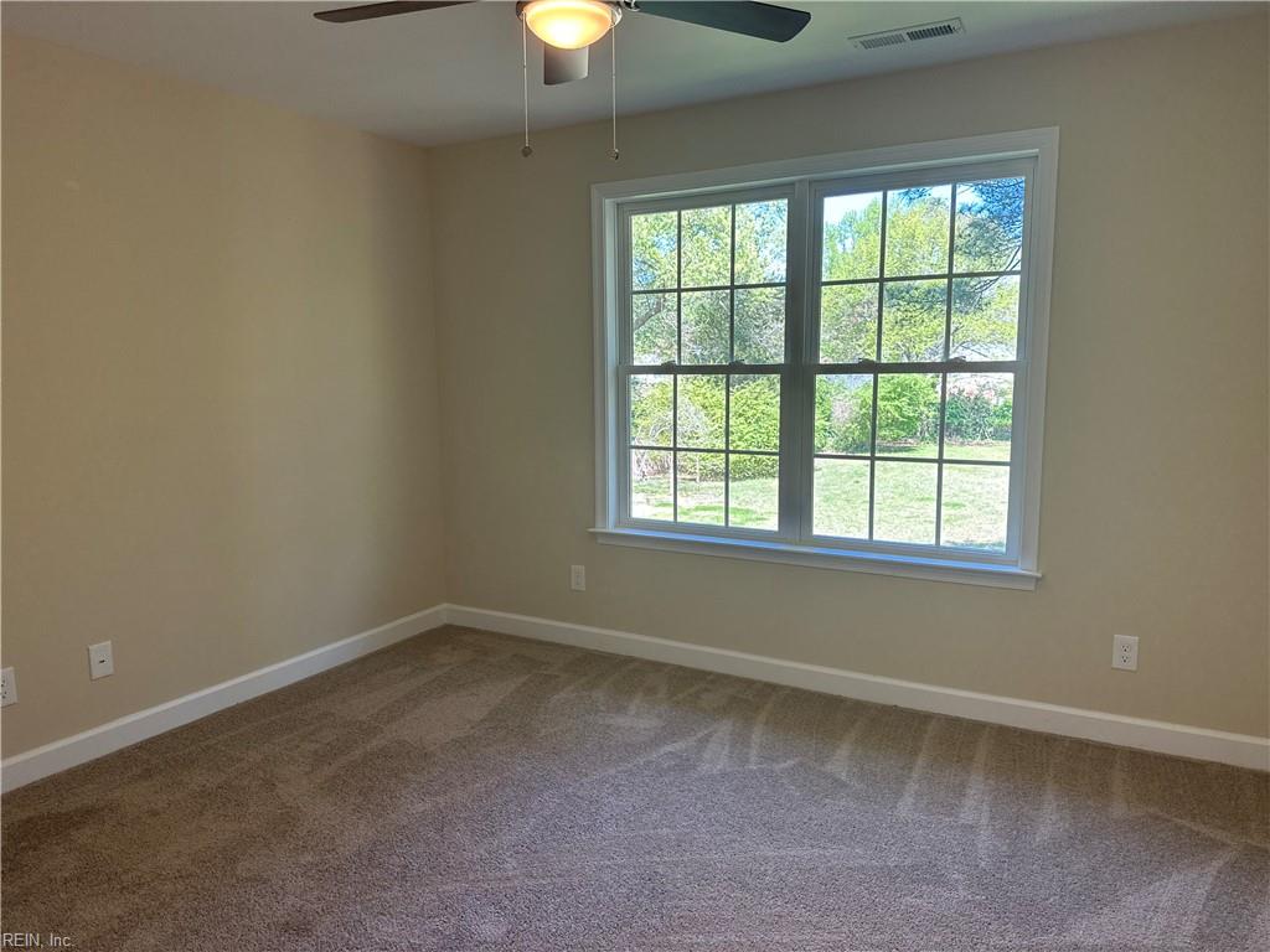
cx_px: 635
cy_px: 476
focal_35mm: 24
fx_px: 881
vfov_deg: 56.8
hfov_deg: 71.6
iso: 80
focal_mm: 6.86
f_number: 1.78
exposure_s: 1/169
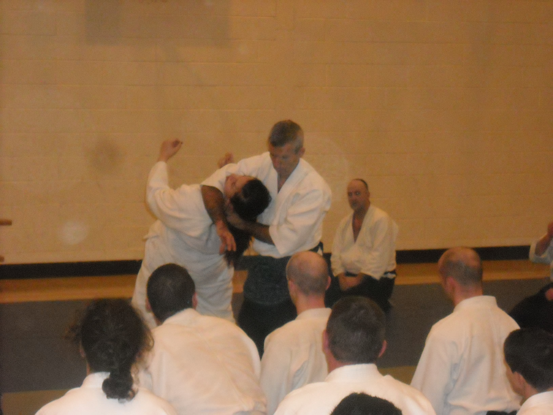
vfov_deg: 14.1
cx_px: 276
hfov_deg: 18.7
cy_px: 208
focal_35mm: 105
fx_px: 1677
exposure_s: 1/125
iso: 951
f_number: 4.7
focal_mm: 17.1
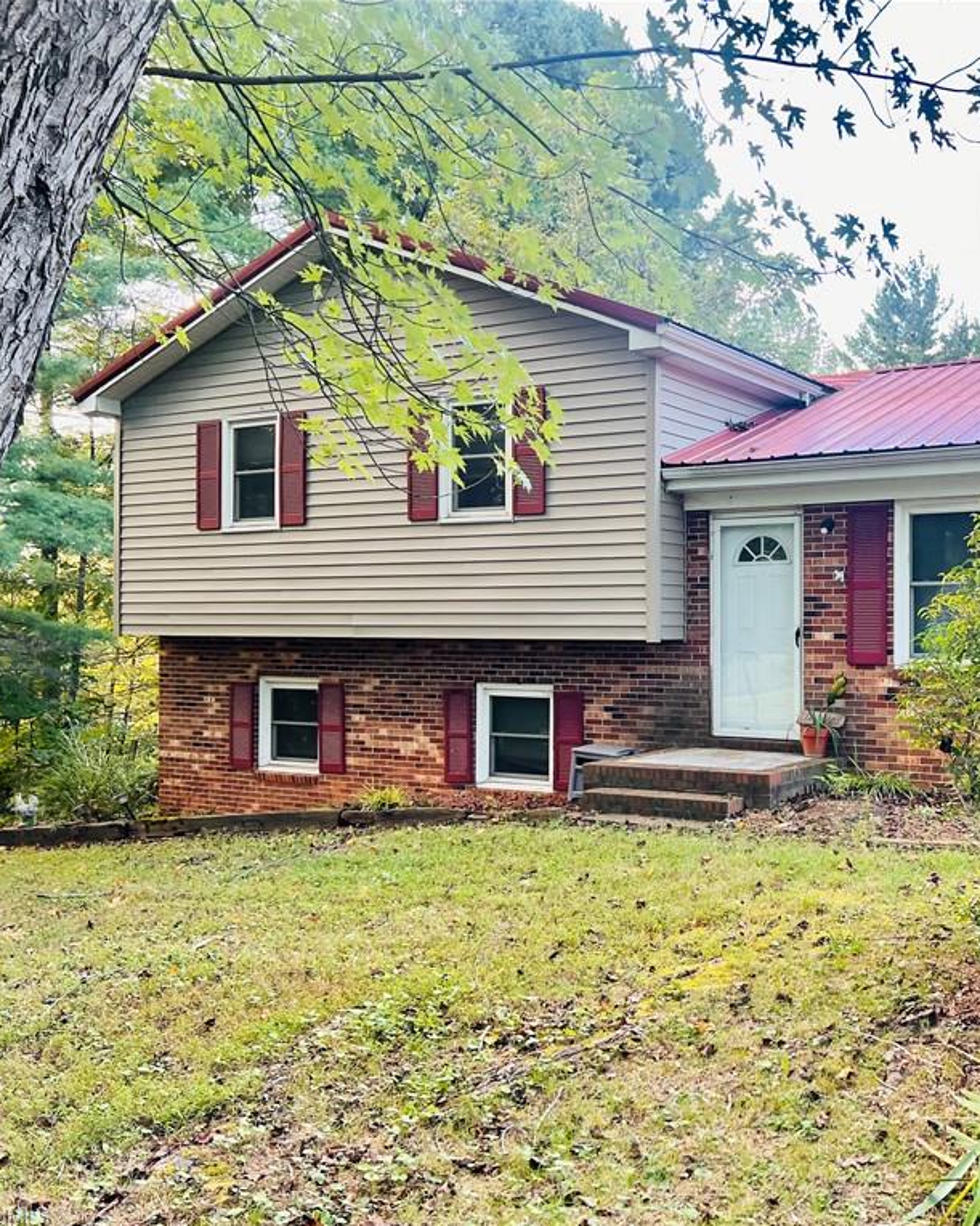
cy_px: 615
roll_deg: -1.1
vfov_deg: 52.8
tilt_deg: -0.2
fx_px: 1233
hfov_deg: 41.8
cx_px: 755
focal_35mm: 34
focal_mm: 5.7
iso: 80
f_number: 1.5
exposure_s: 1/121
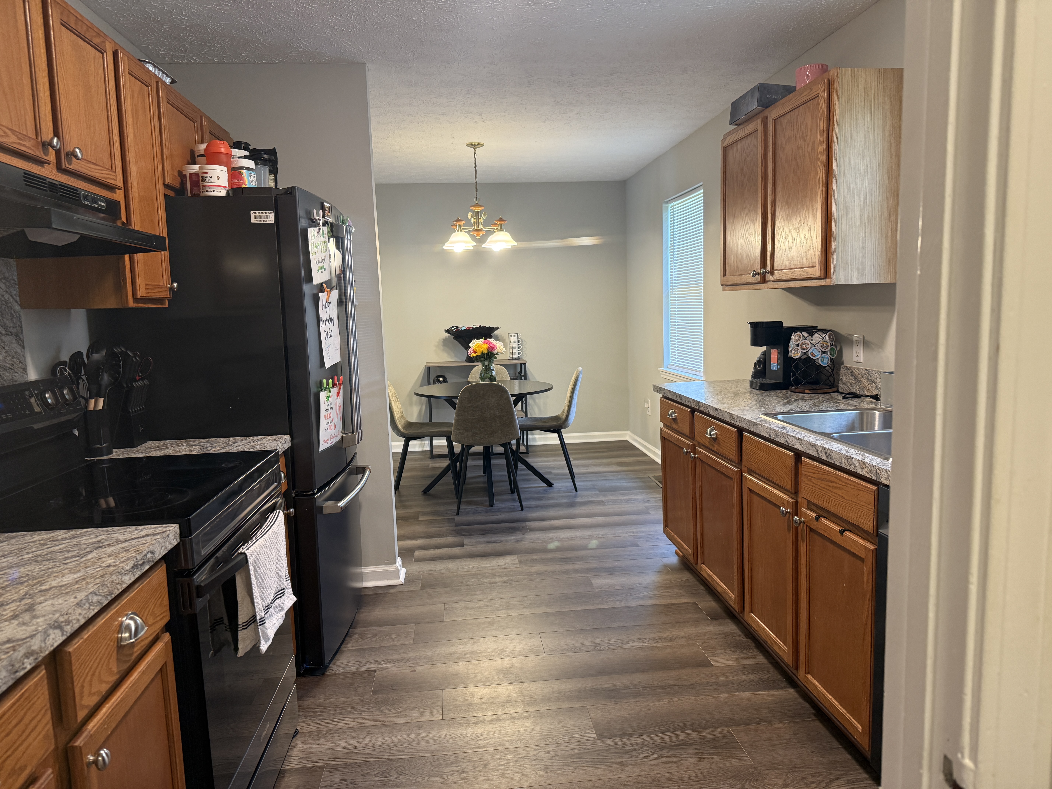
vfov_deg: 56.8
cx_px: 526
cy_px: 394
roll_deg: +2.2
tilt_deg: -6.6
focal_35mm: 24
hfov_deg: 71.6
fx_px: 729
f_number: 1.78
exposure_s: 1/60
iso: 200
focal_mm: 6.76
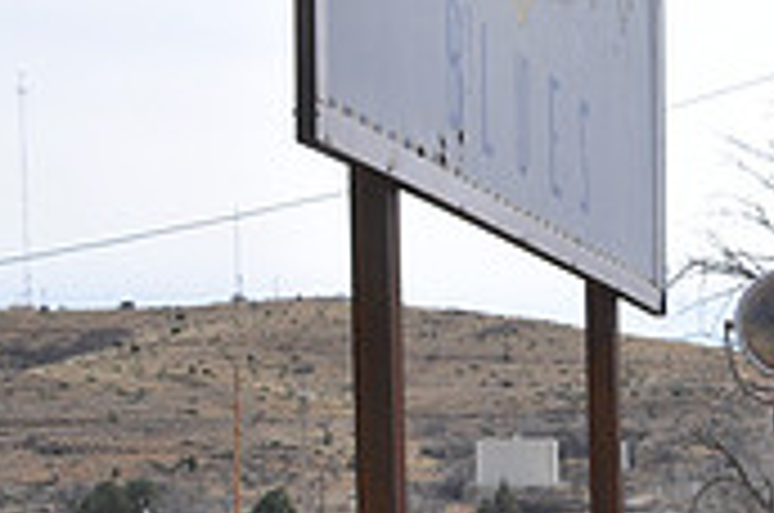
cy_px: 565
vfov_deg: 12.1
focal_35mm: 111
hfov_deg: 16.7
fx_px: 2382
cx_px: 1174
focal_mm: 22
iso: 200
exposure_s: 1/160
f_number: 13
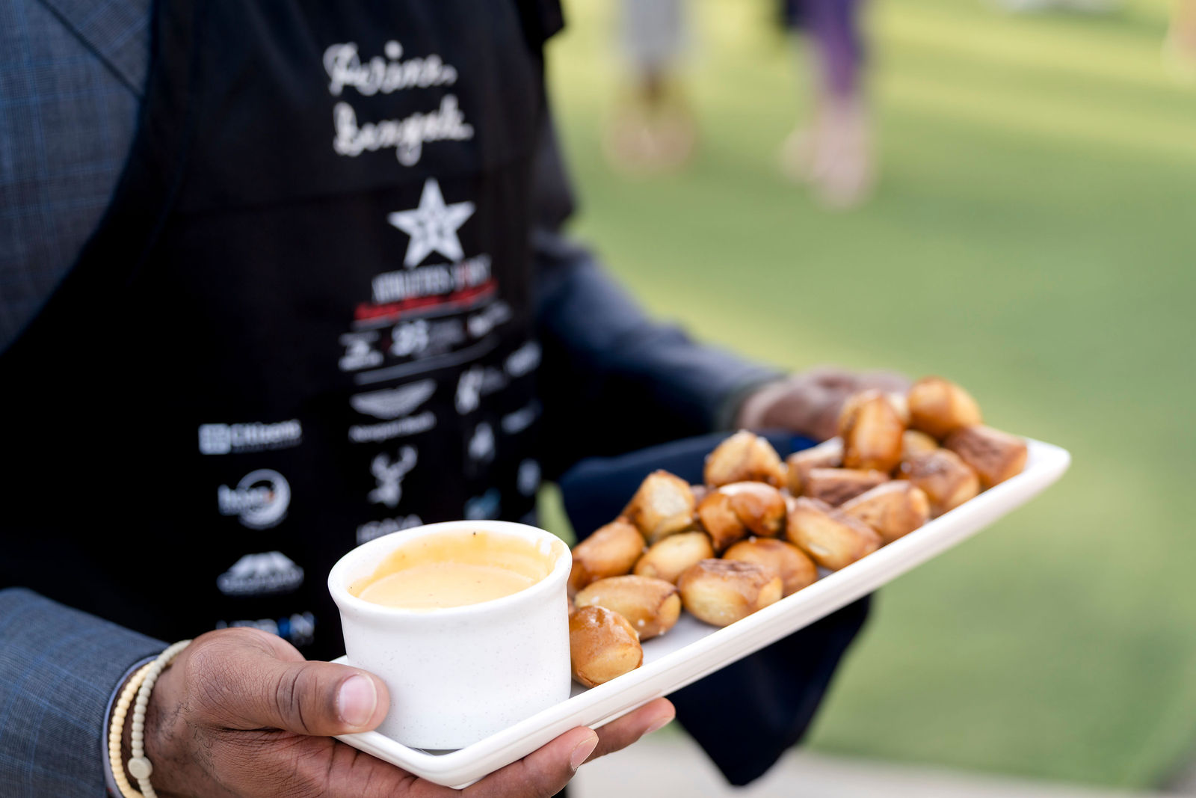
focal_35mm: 59
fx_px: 1971
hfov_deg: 33.8
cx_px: 591
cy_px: 388
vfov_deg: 22.9
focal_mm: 57
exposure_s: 1/640
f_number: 2.8
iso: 200
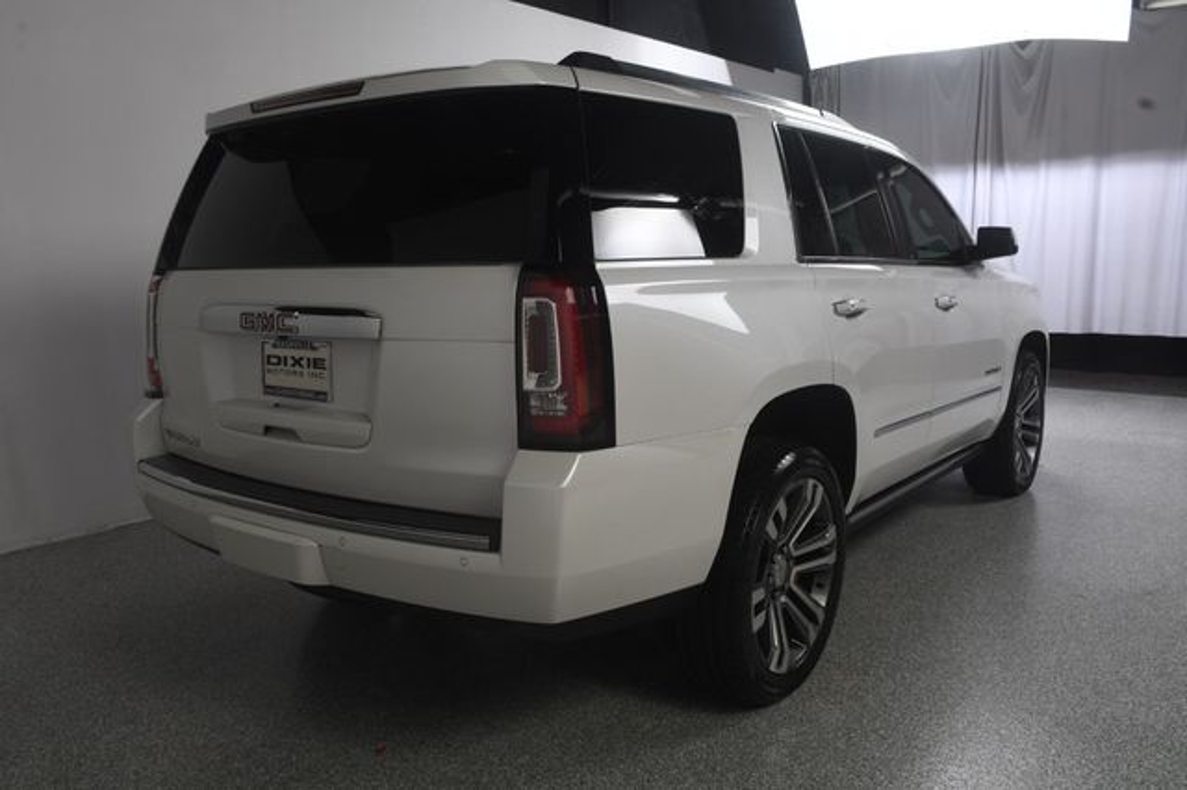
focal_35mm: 30
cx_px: 594
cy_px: 395
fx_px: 989
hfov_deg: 62.0
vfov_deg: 43.6
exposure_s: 1/160
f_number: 11
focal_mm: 20
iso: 100
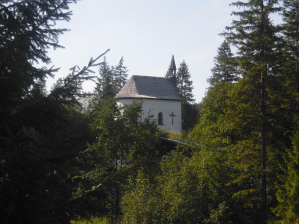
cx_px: 150
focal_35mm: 78
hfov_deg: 25.0
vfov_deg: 18.9
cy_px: 112
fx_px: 674
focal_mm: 13.02
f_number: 4.7
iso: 64
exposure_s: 1/320
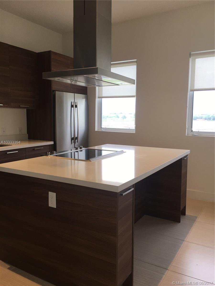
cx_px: 108
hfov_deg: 48.2
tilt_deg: -5.1
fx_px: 240
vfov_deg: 61.7
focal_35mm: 29
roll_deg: -0.5
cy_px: 143
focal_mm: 4.15
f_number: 2.2
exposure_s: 1/60
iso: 40
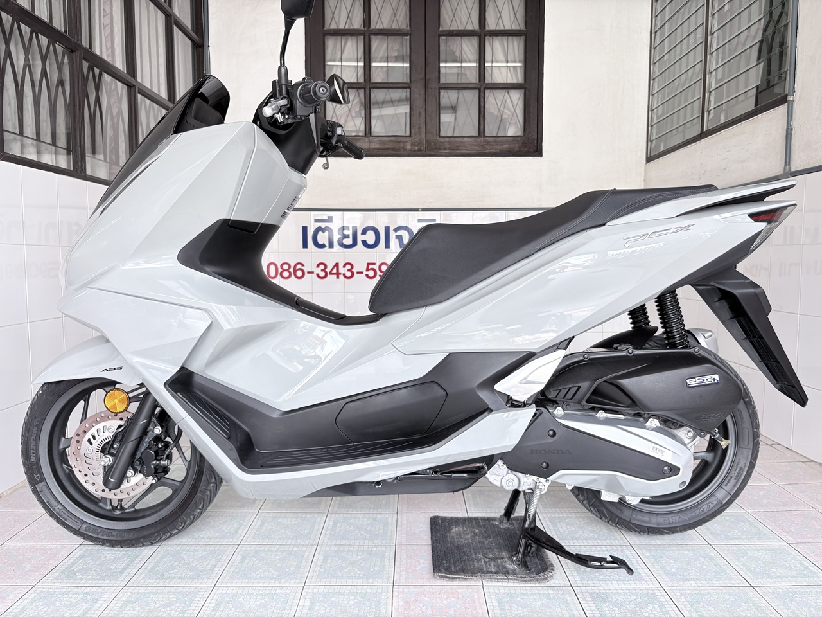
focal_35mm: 26
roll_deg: +0.5
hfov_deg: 67.3
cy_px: 308
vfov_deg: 53.1
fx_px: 617
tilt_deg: -5.1
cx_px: 411
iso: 64
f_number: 1.6
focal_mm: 5.96
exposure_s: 1/122
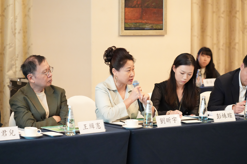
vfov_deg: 12.3
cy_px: 82
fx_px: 762
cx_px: 124
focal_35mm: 111
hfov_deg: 18.4
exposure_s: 1/125
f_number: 4
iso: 10000
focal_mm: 111
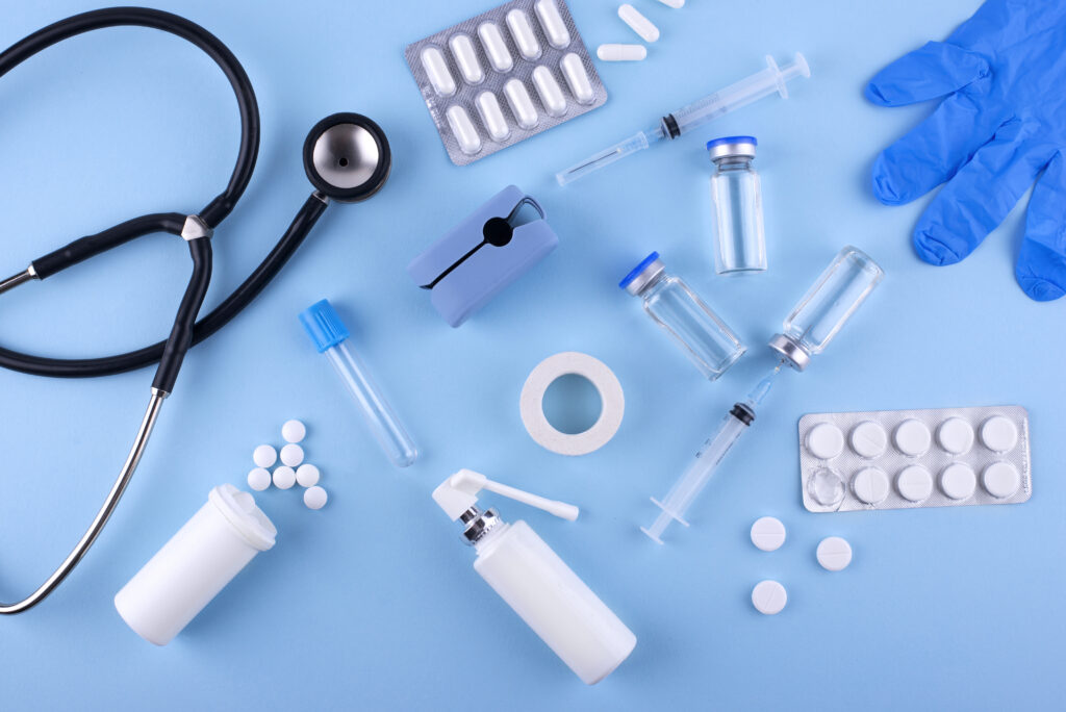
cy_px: 356
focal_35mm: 50
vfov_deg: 27.0
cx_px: 533
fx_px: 1481
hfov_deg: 39.6
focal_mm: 50
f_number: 9
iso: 100
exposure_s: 1/100
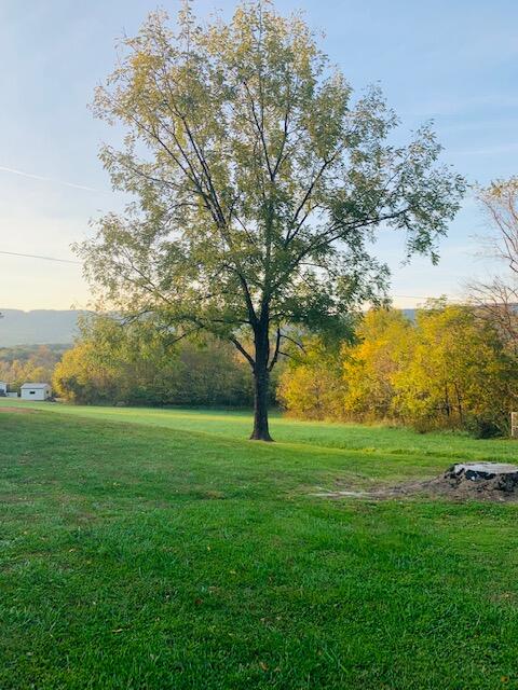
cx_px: 259
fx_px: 519
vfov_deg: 67.3
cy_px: 345
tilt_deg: -0.4
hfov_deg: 53.1
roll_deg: +1.2
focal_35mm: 26
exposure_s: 1/326
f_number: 1.8
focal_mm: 4.25
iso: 25
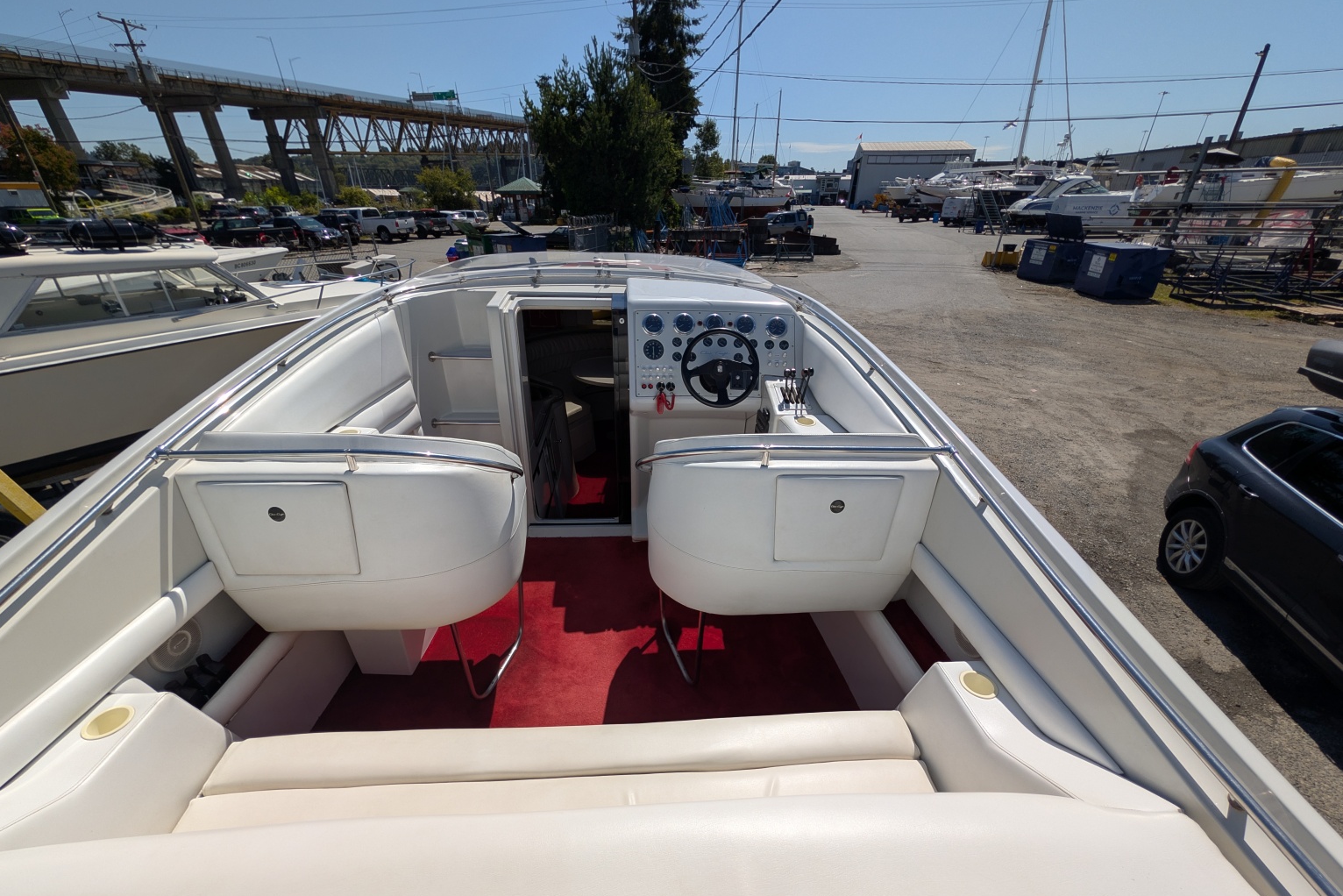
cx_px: 678
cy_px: 494
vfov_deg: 85.2
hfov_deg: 108.3
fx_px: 485
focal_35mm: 13
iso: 51
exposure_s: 1/6993
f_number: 1.7
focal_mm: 2.02
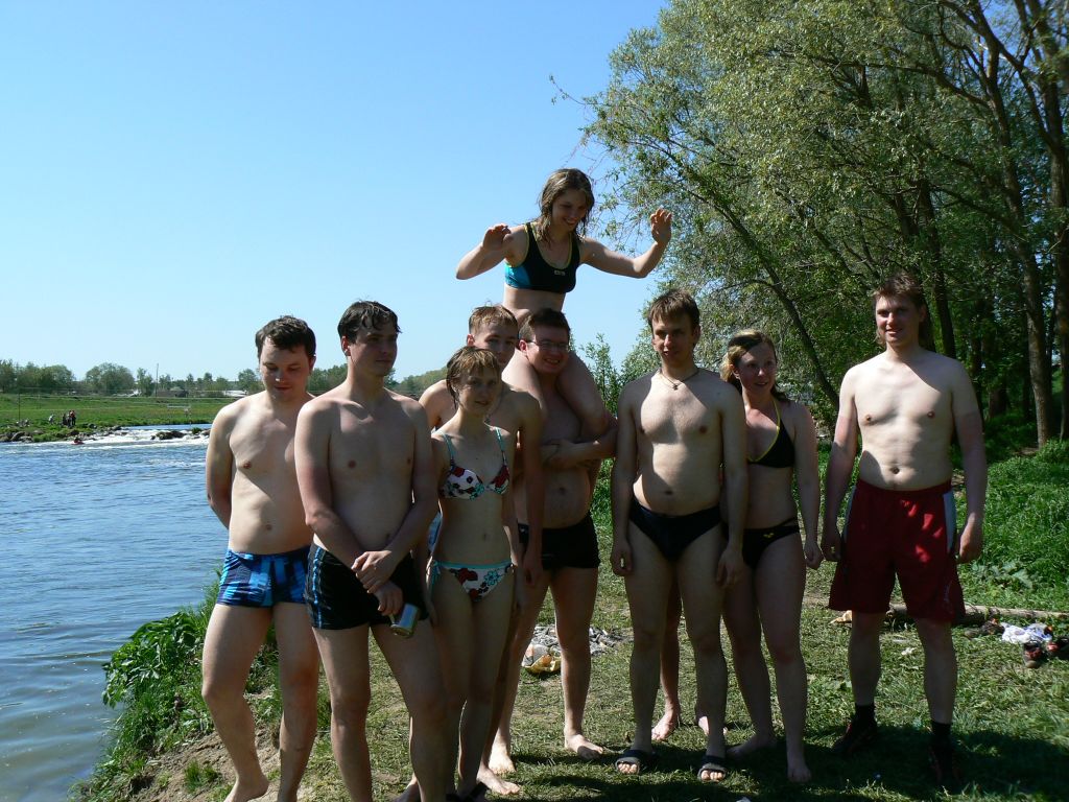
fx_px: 1112
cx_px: 534
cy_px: 401
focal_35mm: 36
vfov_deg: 39.7
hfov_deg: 51.4
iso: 80
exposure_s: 1/400
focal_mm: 6
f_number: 6.3
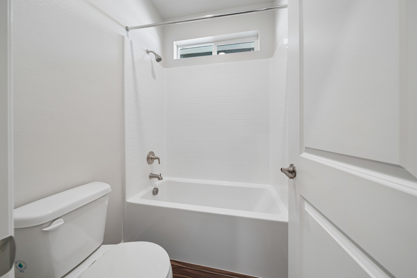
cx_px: 208
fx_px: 139
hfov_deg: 112.6
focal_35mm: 12
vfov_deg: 90.0
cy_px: 139
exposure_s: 1/20
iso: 400
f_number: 8
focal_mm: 12
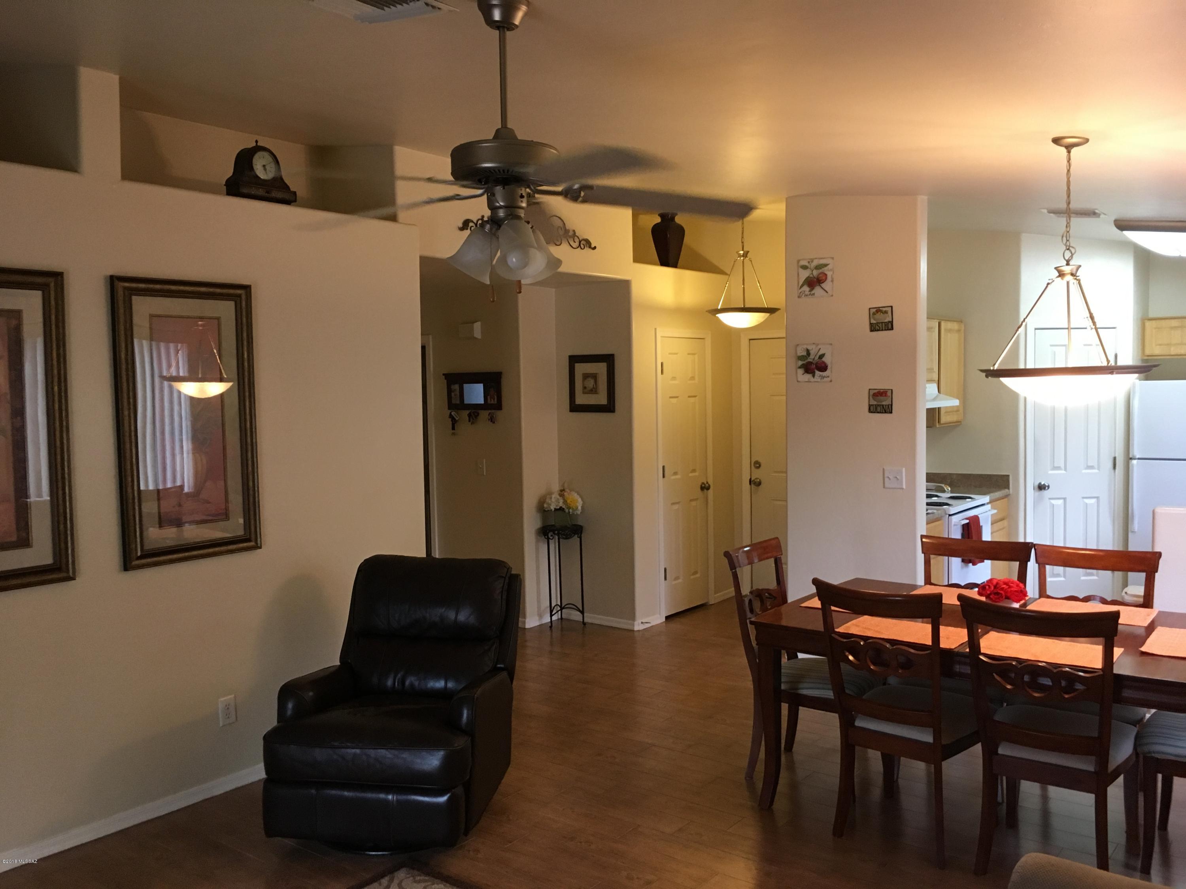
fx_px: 994
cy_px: 444
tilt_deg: -4.3
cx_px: 593
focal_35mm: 29
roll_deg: +1.2
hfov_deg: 61.7
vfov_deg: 48.2
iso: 125
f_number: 2.2
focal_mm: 4.15
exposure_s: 1/30
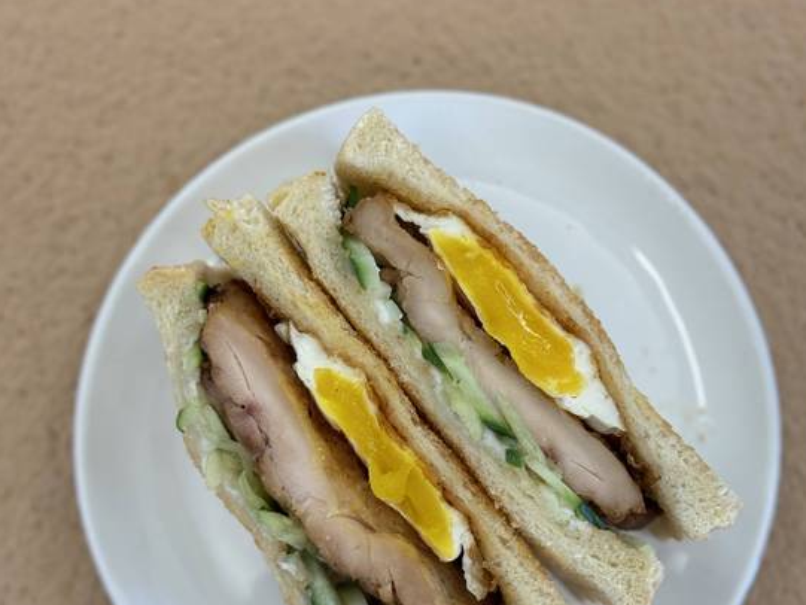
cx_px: 402
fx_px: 1514
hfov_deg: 29.8
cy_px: 412
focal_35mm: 65
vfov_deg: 22.5
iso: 125
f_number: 1.78
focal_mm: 6.76
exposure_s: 1/60
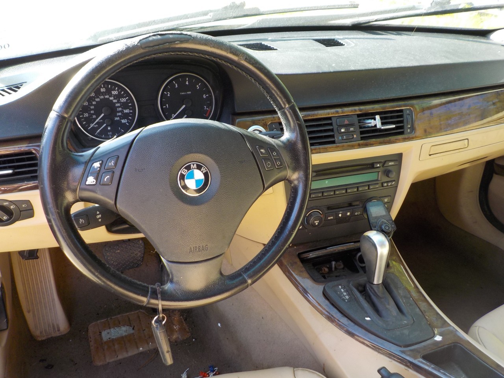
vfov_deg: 46.8
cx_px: 252
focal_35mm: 30
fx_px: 437
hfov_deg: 60.0
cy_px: 189
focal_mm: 4.1
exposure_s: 1/80
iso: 125
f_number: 3.3
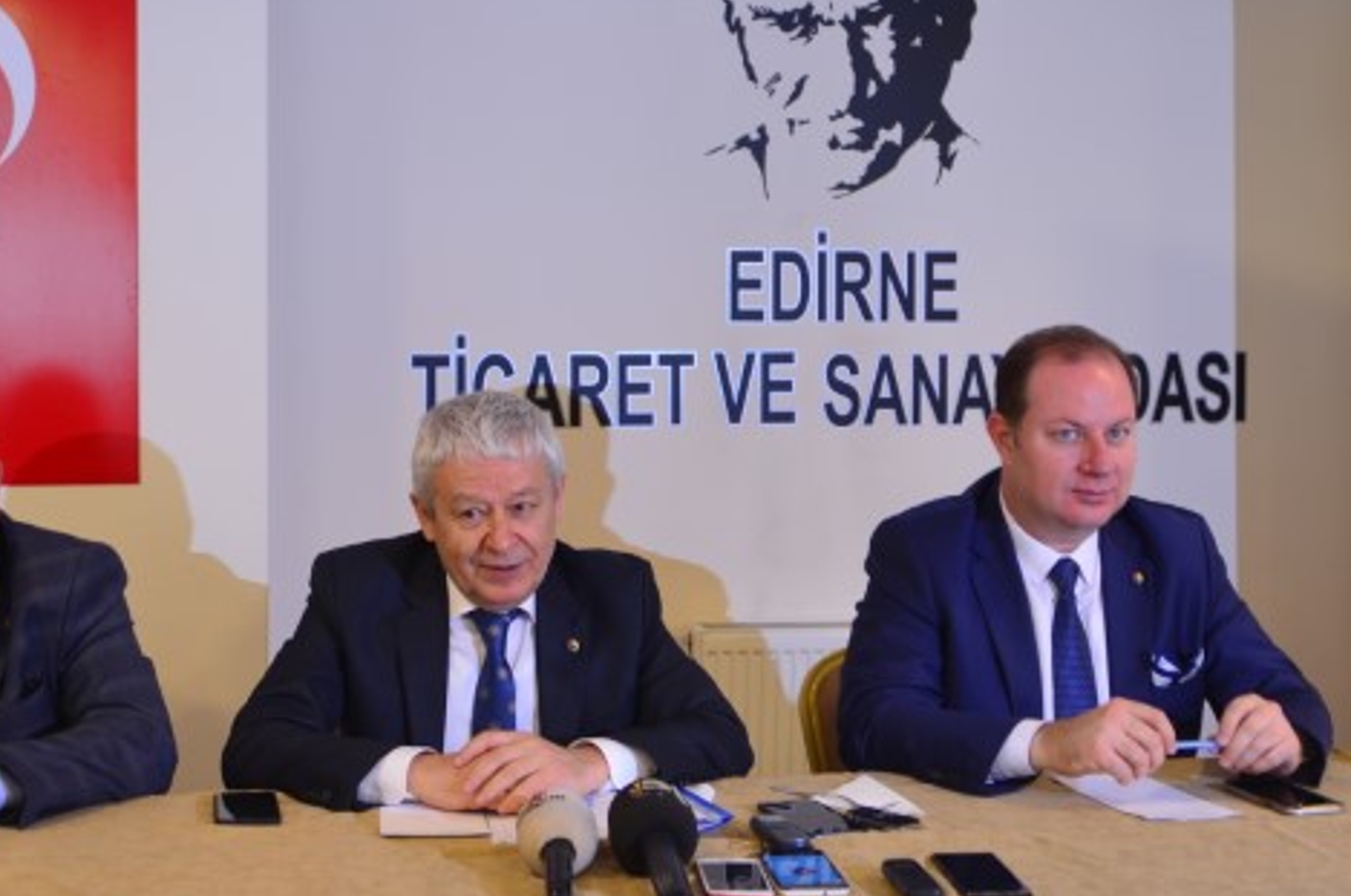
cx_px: 503
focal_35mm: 51
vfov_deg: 26.3
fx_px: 1911
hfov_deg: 38.7
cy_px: 349
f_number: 3.5
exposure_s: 1/20
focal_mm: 22
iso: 250
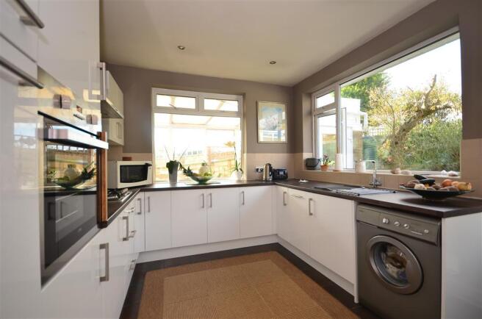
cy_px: 160
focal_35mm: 16
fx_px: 220
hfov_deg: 95.1
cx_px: 241
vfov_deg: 71.8
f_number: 5
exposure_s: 1/80
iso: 200
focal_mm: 11
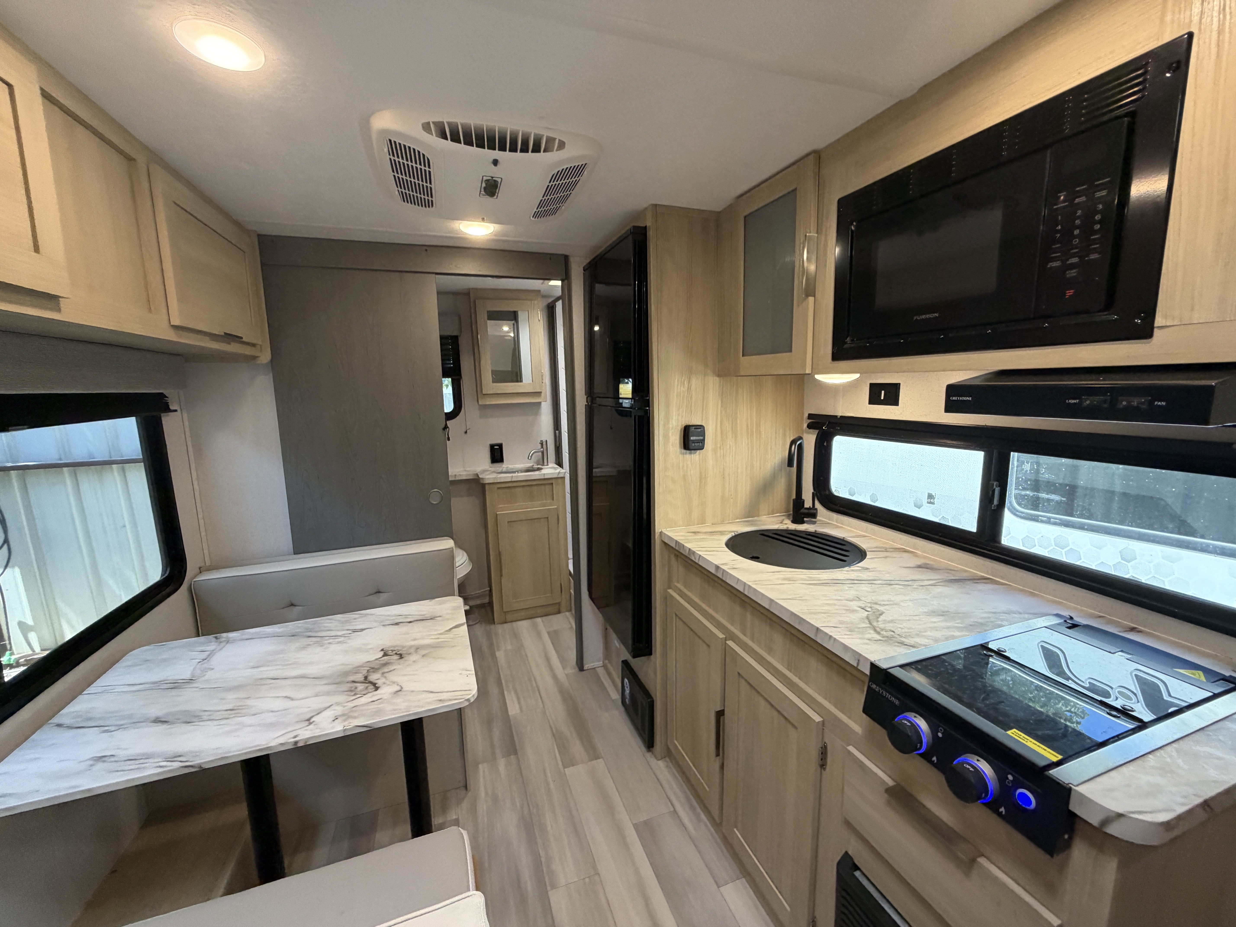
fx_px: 500
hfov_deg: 102.1
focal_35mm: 14
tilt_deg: -7.4
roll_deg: +3.8
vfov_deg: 85.7
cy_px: 464
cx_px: 618
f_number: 2.2
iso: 320
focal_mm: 2.22
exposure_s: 1/121
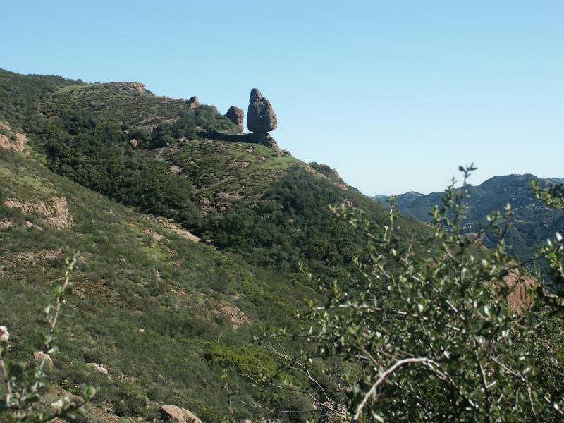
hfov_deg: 25.7
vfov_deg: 19.4
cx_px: 282
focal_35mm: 76
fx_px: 1238
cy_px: 212
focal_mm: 18.88
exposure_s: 1/350
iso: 100
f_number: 6.7
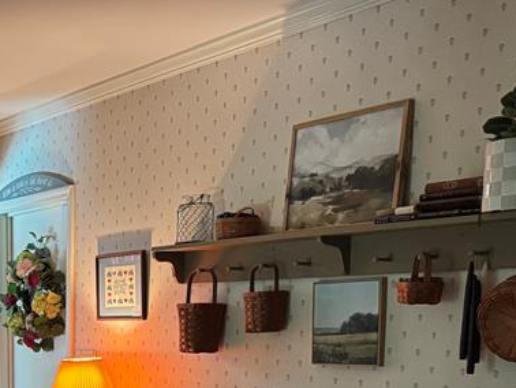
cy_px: 471
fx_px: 970
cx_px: -93
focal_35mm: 65
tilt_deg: -10.3
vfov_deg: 21.0
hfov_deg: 26.7
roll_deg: +1.9
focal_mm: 6.76
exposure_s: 1/60
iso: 800
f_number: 1.78
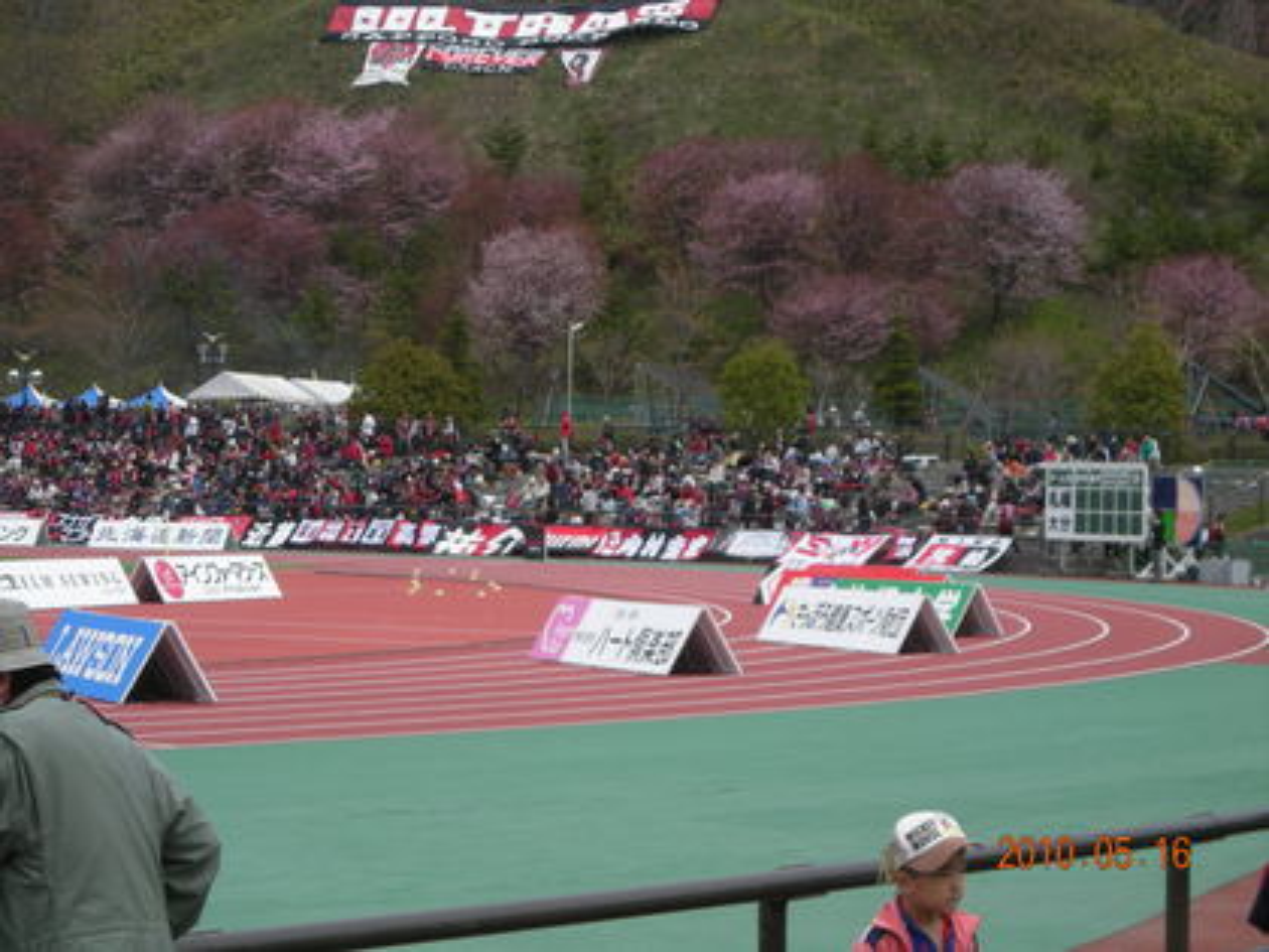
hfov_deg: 18.7
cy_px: 476
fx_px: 3849
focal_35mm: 105
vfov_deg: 14.1
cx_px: 634
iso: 64
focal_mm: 17.1
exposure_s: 1/464
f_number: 4.7
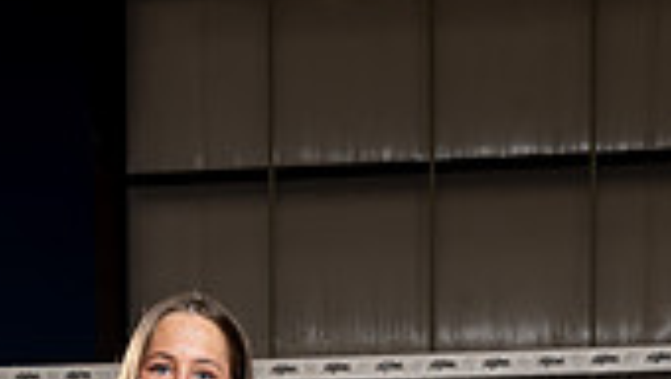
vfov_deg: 8.7
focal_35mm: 130
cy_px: 841
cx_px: 150
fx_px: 2315
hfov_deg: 16.4
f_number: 8
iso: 100
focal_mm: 47
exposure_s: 1/250
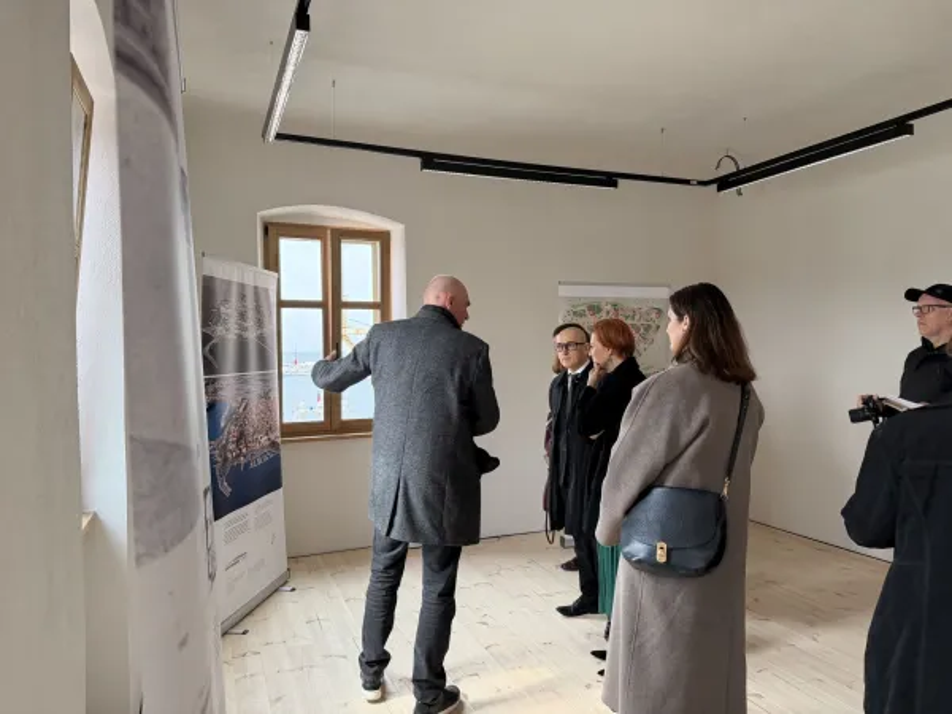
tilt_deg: -0.3
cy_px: 357
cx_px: 476
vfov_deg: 56.8
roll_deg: +0.5
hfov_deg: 71.6
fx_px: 660
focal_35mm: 24
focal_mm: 6.76
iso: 200
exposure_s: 1/217
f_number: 1.78
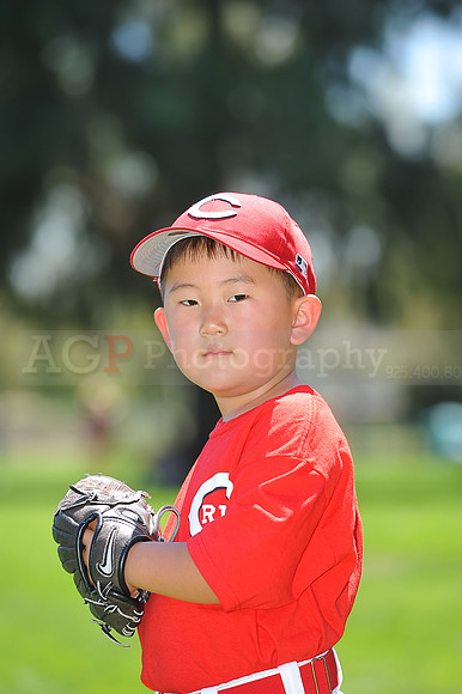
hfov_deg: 6.9
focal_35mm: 200
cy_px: 347
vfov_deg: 10.3
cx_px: 231
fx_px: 3854
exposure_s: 1/320
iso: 200
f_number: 5.6
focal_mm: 200
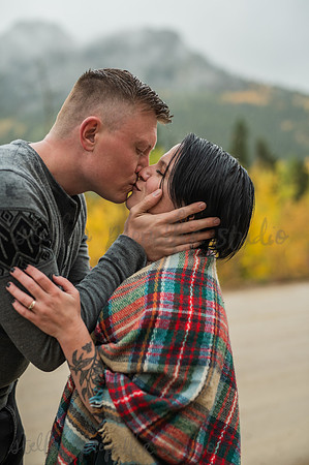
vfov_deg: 39.6
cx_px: 154
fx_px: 645
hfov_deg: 26.9
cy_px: 232
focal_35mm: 50
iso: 320
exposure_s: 1/250
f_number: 2.2
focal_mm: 50
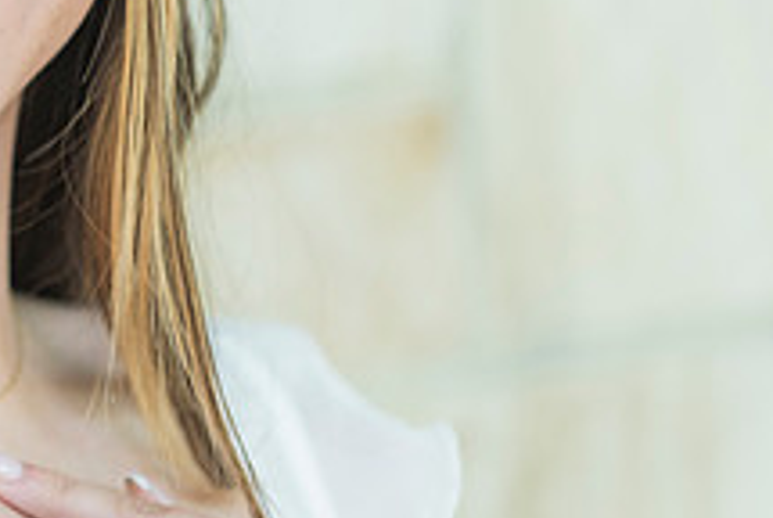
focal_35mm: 350
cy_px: -23
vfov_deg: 3.9
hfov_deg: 5.9
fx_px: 7525
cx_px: -115
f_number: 2.8
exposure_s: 1/200
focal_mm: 130
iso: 320
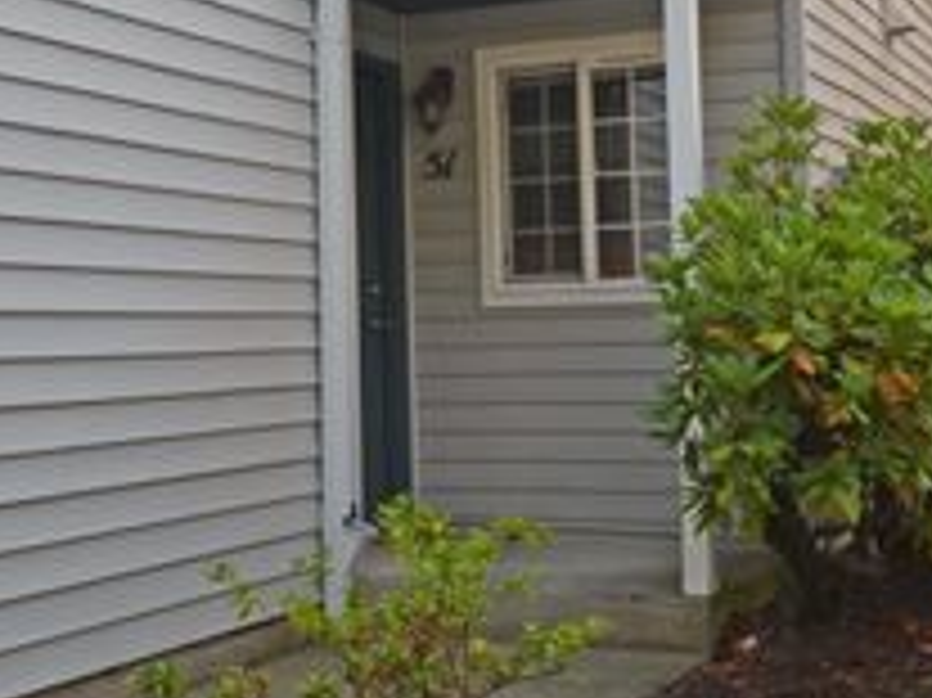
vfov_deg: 22.0
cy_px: 187
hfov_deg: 29.1
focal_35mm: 66
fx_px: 1780
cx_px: 315
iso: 100
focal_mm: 19
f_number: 5.6
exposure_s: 1/125
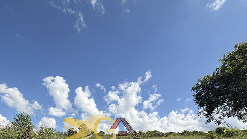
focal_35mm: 23
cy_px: 135
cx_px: 97
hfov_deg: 77.7
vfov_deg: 43.3
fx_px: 151
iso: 50
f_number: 2.2
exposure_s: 1/3460
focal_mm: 2.22
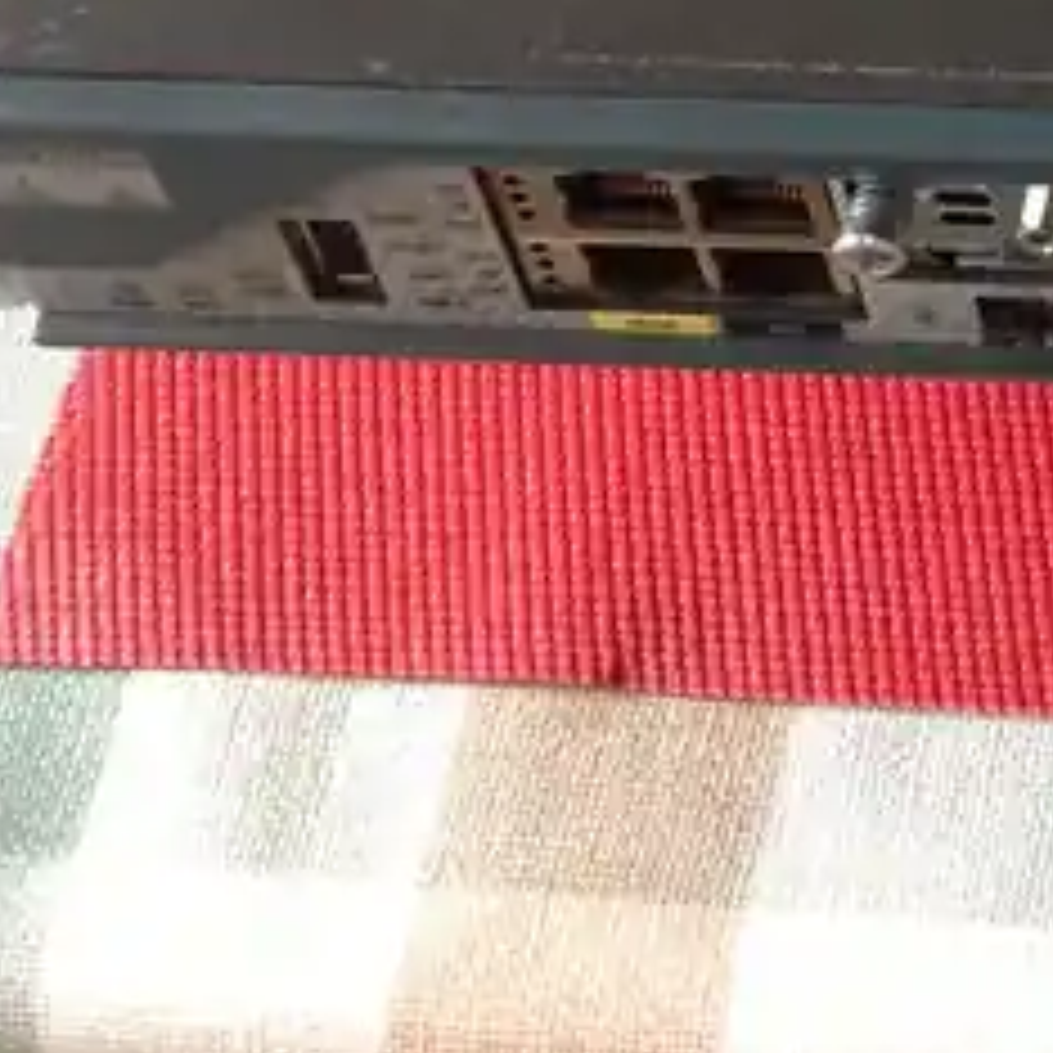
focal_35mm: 132
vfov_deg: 12.8
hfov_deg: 12.2
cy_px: -315
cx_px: 1886
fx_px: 4543
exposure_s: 1/15
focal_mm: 4.28
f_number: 2.4
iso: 100
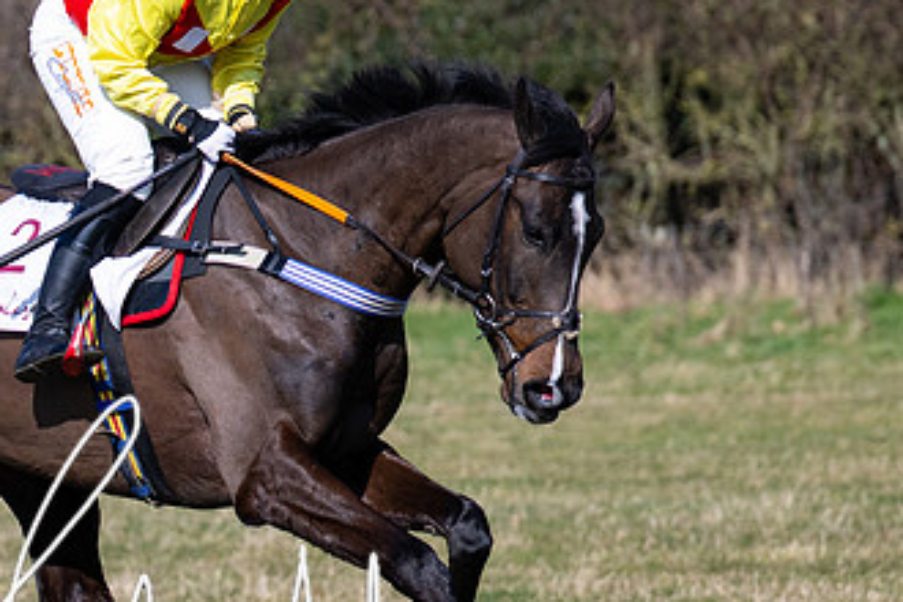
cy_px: 338
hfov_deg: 4.3
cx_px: -74
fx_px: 12014
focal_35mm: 479
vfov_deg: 2.9
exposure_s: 1/5000
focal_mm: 120
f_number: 2.8
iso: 200
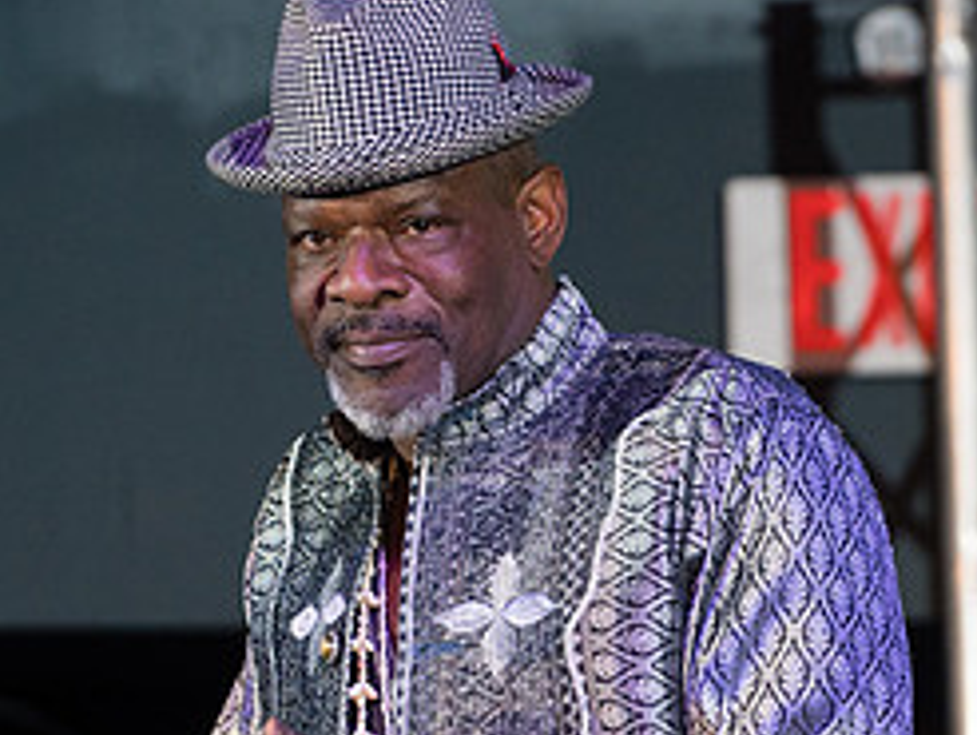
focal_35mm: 522
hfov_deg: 3.8
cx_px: 461
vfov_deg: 2.9
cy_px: 427
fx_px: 14747
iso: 2000
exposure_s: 1/250
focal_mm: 189
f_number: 4
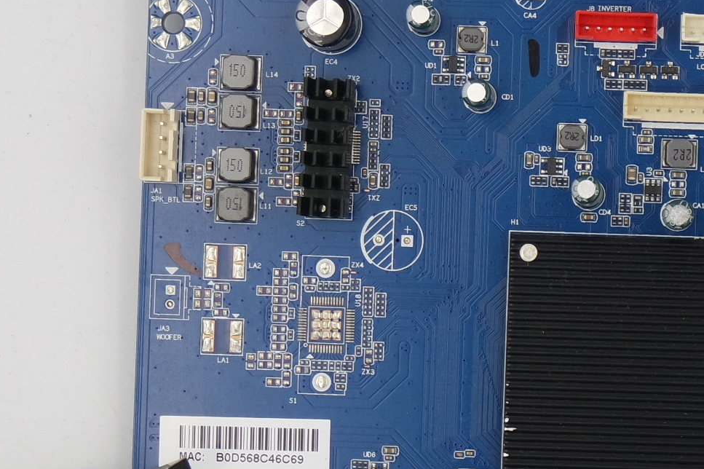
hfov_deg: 13.0
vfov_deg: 8.7
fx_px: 3069
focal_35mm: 157
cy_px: 266
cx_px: 599
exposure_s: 1/125
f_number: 5
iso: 200
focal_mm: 19
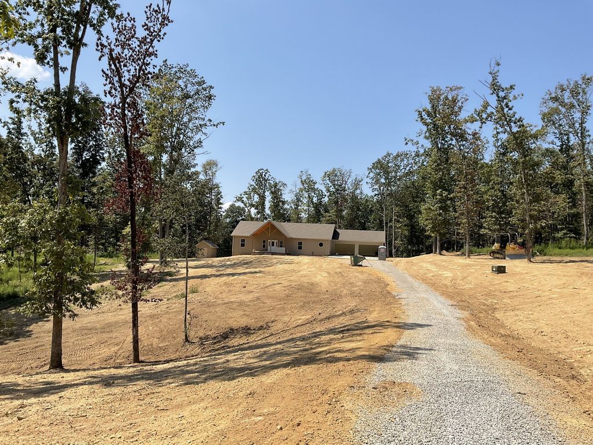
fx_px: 497
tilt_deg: +2.7
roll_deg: -3.0
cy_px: 222
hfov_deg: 61.7
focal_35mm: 29
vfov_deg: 48.2
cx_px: 296
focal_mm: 3
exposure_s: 1/2058
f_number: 1.8
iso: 16
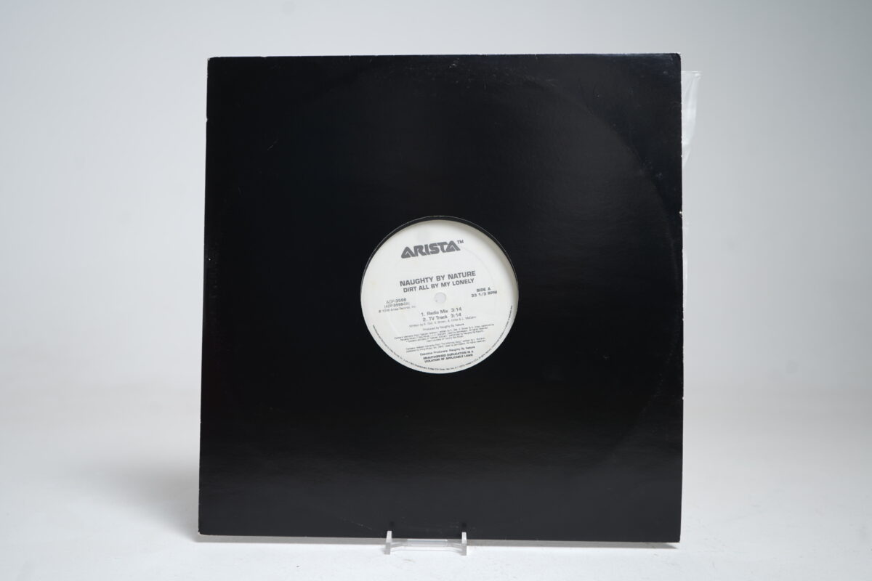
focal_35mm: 33
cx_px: 436
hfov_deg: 57.2
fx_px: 799
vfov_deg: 40.0
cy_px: 290
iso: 64
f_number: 5
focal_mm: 33
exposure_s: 1/6
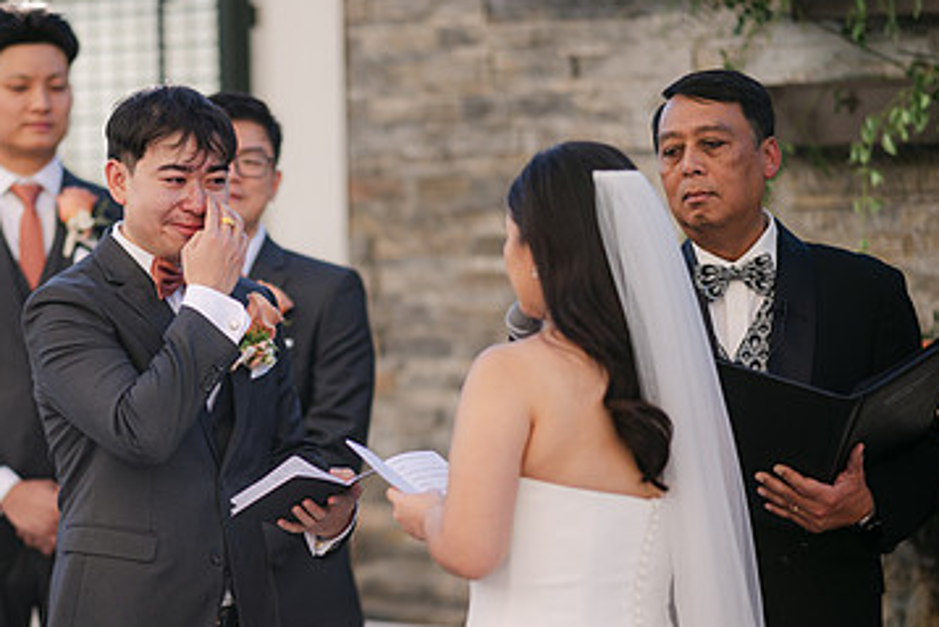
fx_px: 4436
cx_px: 247
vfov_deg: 8.1
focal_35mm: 170
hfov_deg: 12.1
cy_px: 432
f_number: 1.4
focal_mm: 105
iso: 64
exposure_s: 1/2500
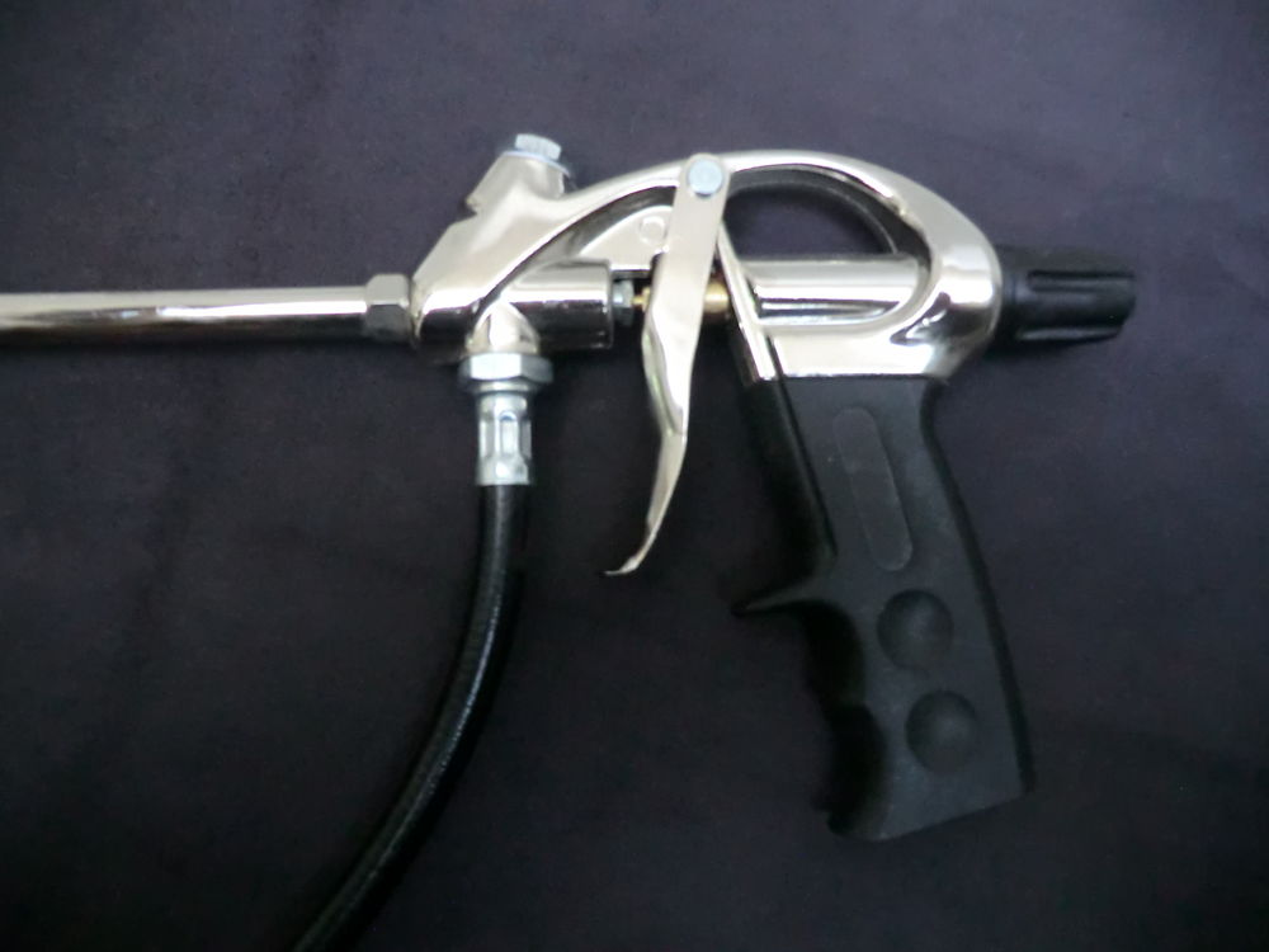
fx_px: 880
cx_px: 634
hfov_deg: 71.6
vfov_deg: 56.8
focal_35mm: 24
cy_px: 476
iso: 800
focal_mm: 4.3
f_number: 3.2
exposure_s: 1/25
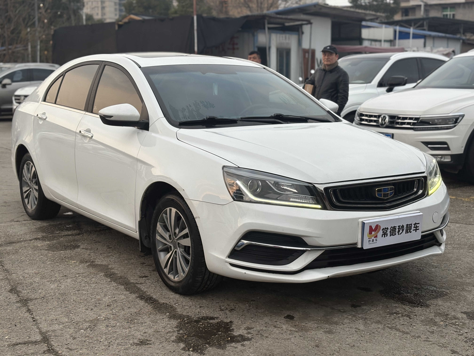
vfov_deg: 28.0
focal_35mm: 52
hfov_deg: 36.8
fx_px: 712
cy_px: 178
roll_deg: +1.5
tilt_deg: -8.6
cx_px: 237
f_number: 1.6
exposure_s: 1/243
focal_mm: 5.96
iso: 40
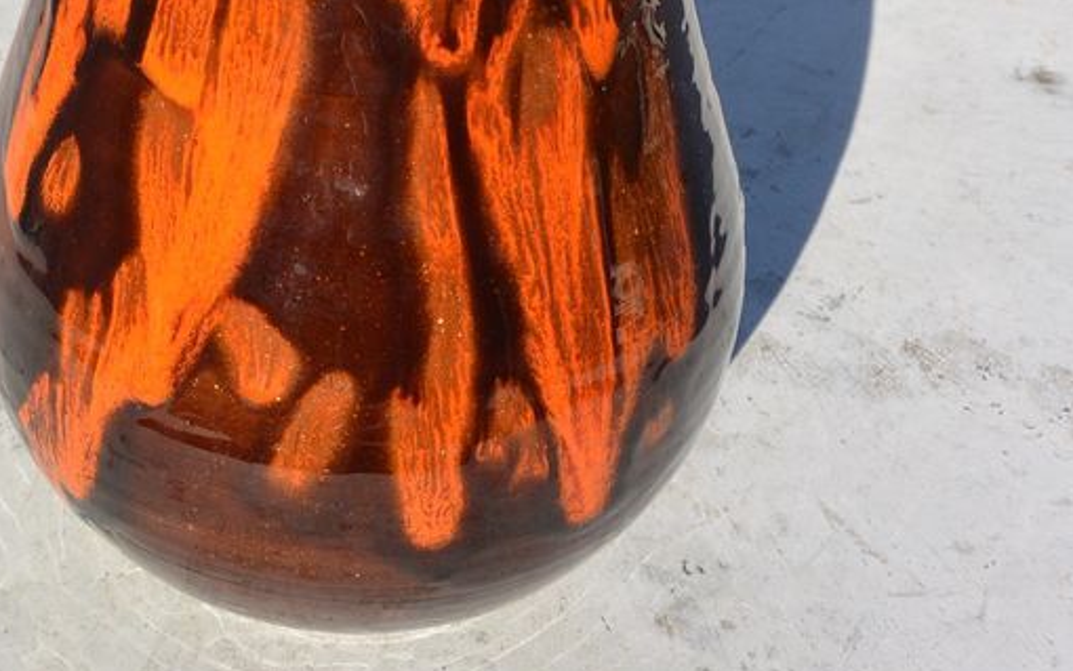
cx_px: 257
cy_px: -12
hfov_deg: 27.4
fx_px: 2164
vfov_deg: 17.2
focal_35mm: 74
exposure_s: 1/640
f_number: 6.3
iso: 160
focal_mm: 14
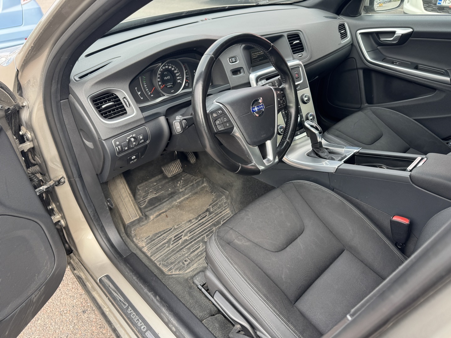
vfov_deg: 56.8
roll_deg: +3.3
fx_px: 313
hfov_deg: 71.6
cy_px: 169
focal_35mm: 24
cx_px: 226
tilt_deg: -35.5
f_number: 1.78
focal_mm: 6.76
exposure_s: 1/190
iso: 64
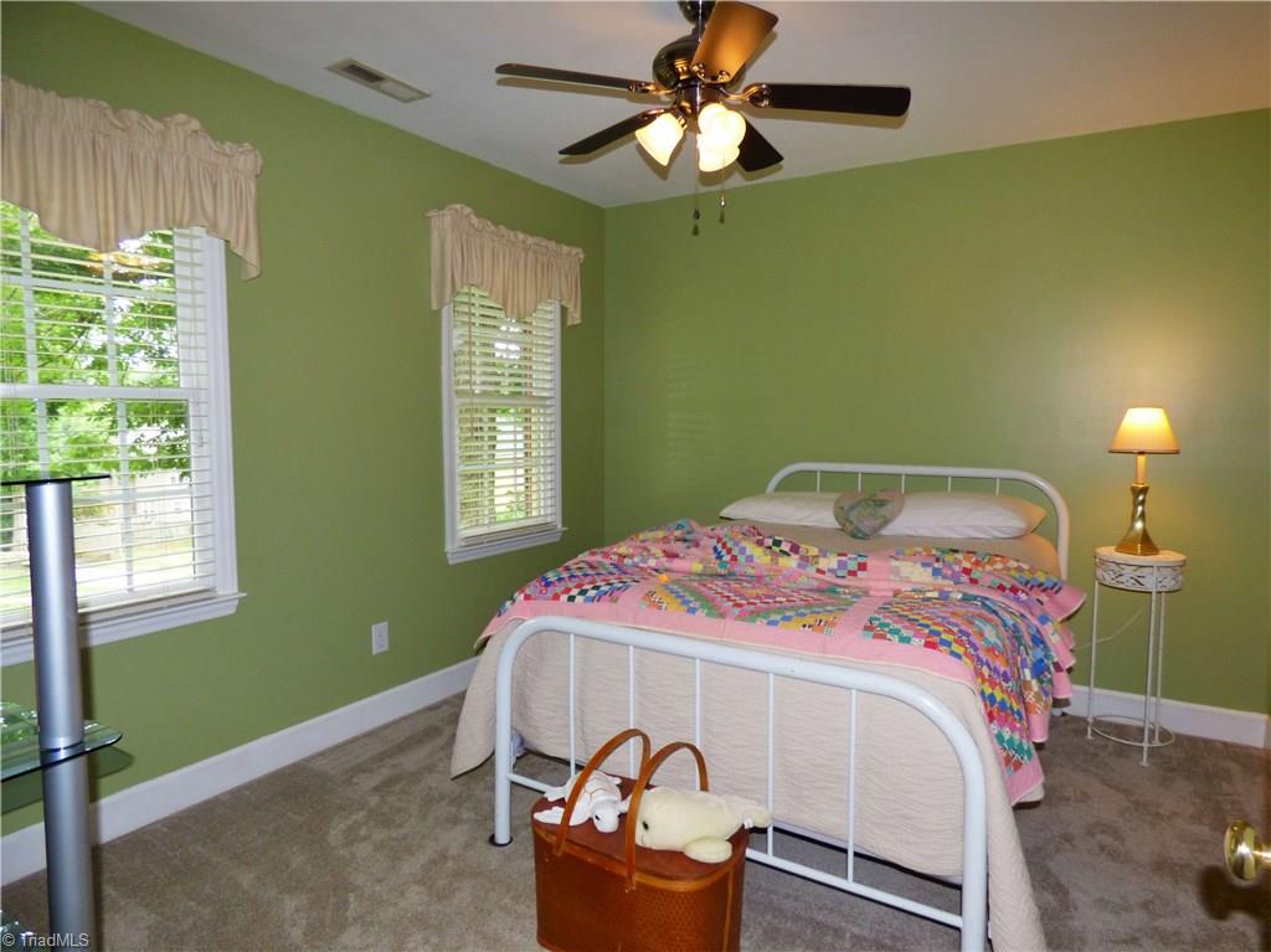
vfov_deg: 65.9
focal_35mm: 20
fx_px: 734
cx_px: 636
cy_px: 476
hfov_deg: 81.8
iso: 100
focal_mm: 3.58
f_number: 2.8
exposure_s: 1/60
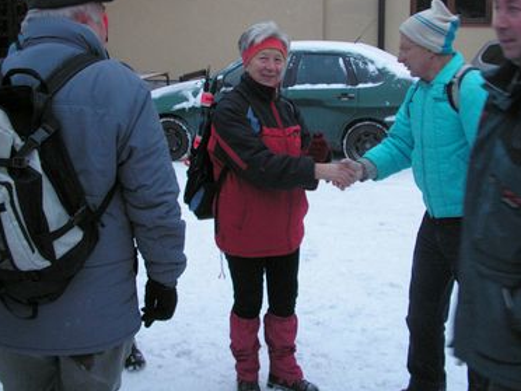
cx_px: 266
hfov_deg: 41.2
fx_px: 692
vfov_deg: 31.4
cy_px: 160
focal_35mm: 46
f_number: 3.2
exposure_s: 1/40
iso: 80
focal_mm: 6.4
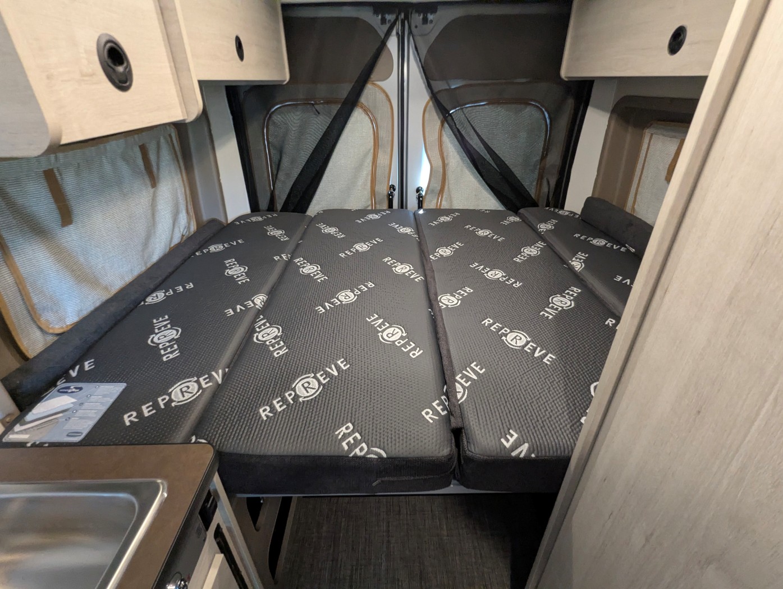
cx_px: 392
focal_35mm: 16
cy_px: 294
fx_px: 362
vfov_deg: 78.2
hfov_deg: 94.4
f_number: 2.2
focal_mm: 2.35
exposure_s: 1/41.6
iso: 472
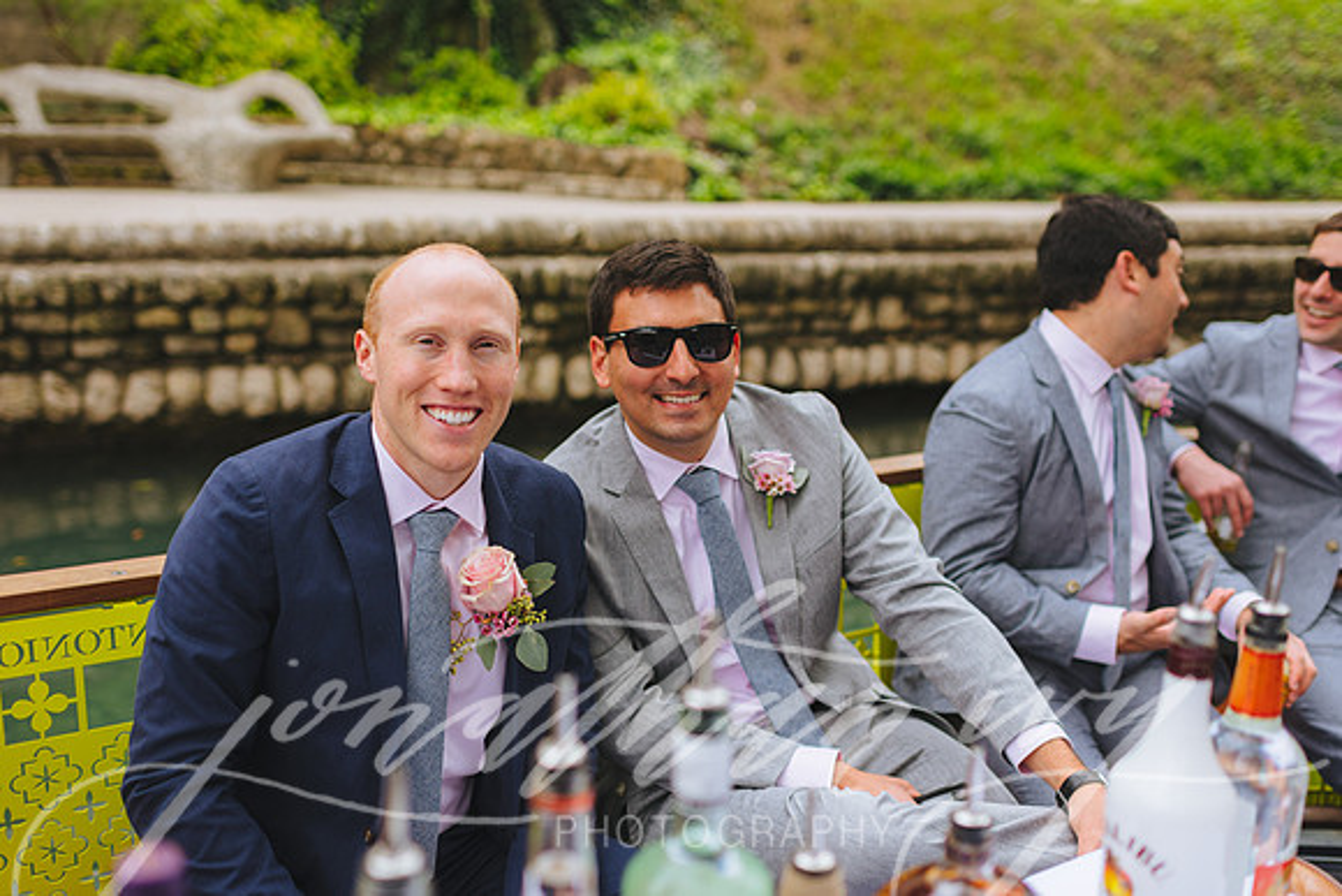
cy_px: 448
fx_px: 1305
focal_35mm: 35
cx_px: 671
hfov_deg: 54.4
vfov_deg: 37.9
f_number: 2.2
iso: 100
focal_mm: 35
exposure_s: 1/1600
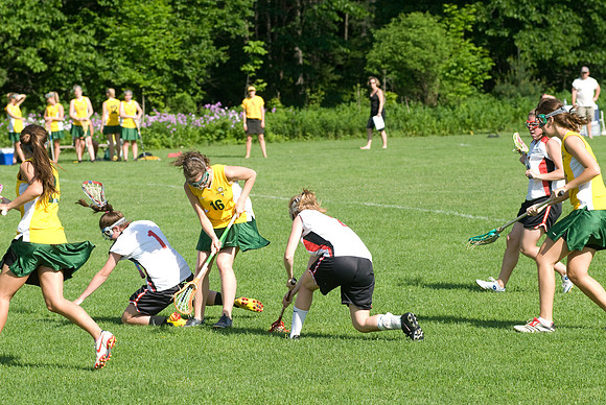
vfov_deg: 8.3
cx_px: 303
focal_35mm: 165
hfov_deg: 12.4
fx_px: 2780
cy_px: 202
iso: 400
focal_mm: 110
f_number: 6.3
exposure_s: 1/1250
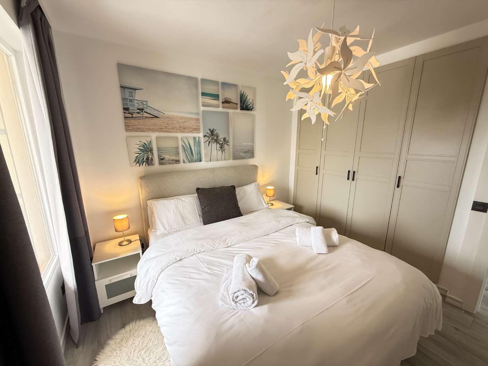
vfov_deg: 85.7
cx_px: 244
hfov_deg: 102.1
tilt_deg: -11.5
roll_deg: -0.2
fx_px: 197
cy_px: 183
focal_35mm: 14
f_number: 2.2
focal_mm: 2.22
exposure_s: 1/99
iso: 250
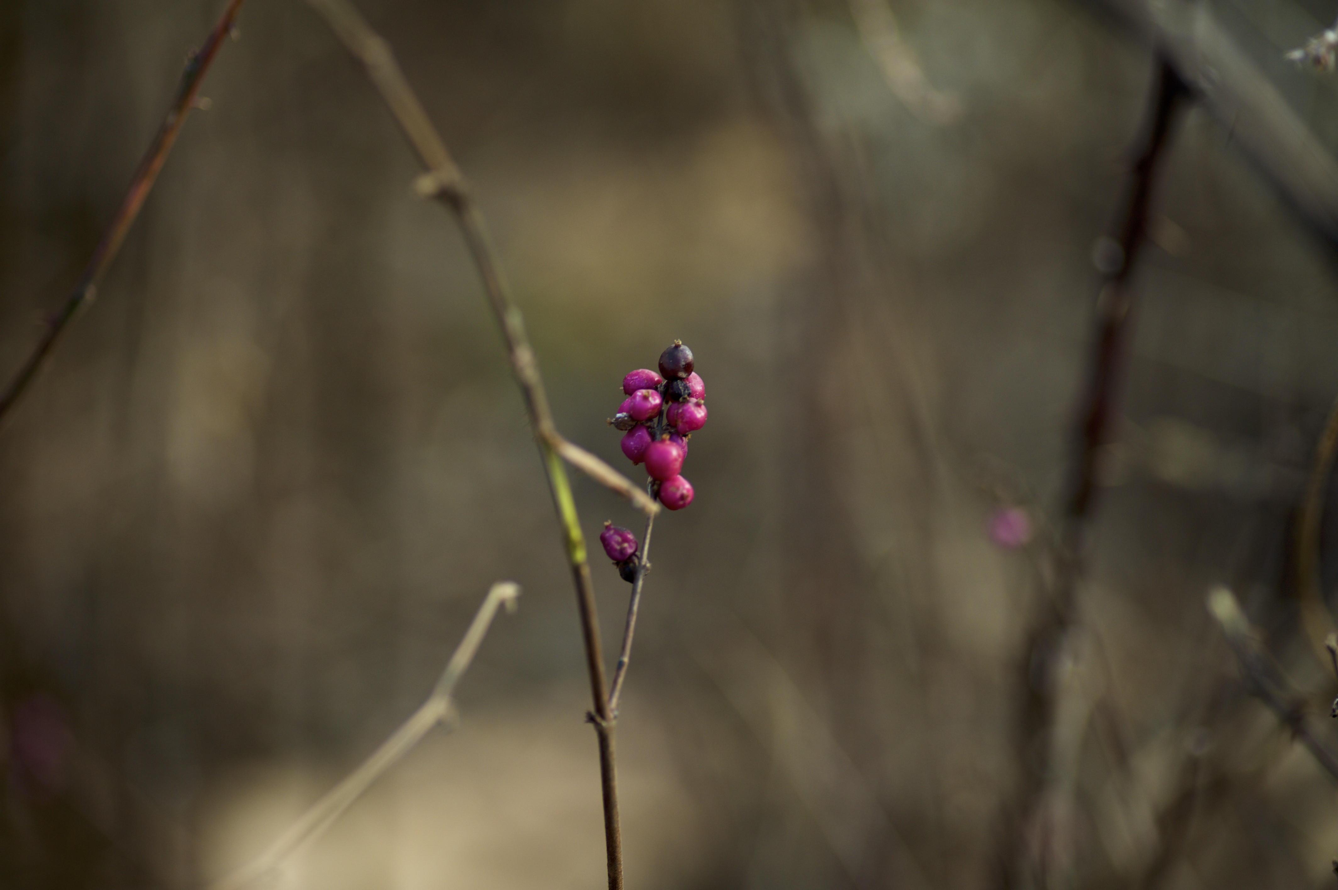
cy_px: 445
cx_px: 669
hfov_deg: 20.4
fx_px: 3714
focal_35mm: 100
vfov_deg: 13.7
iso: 320
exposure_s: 1/400
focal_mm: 100
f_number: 3.5
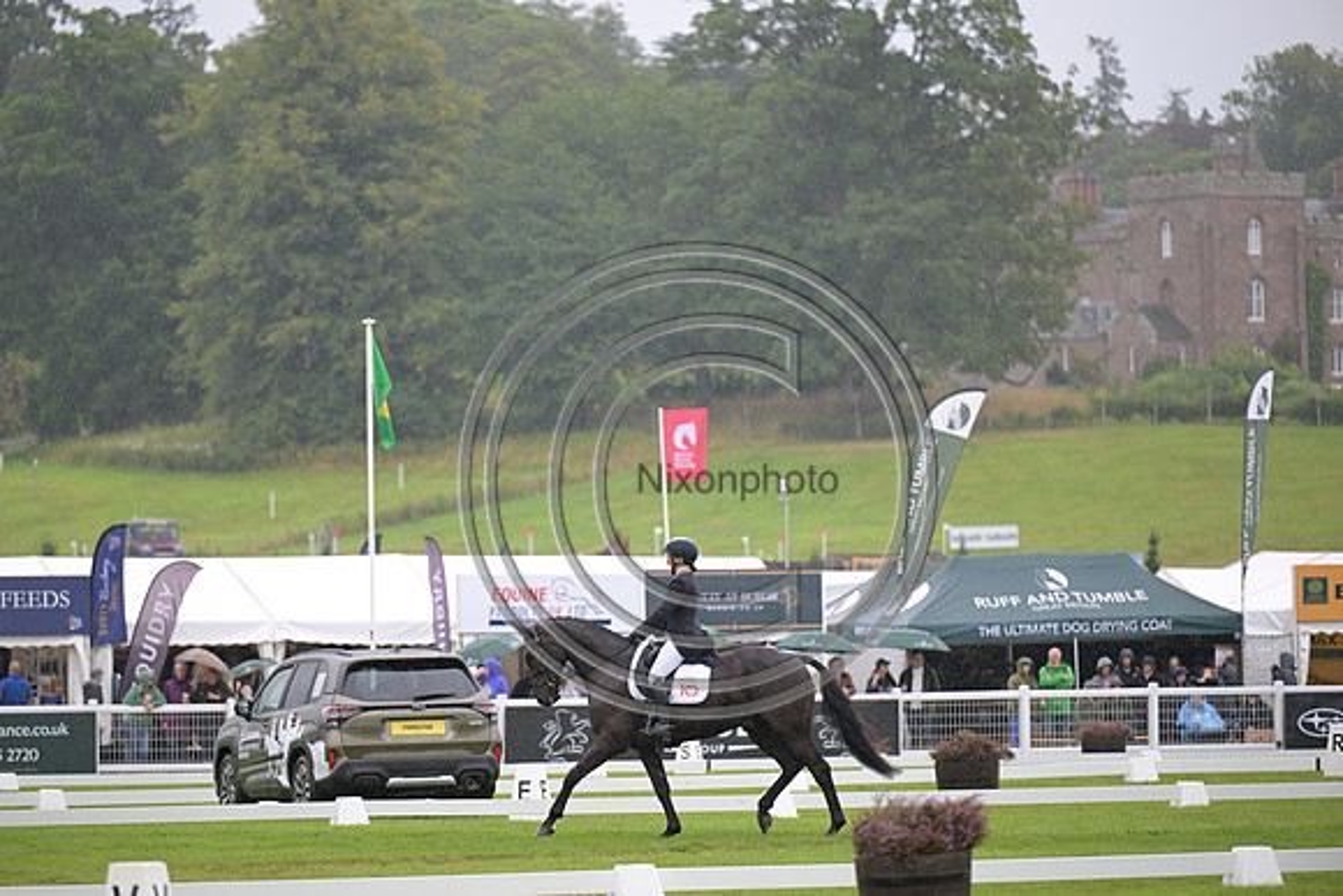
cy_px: 448
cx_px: 672
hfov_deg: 10.3
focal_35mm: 200
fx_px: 7463
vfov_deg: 6.9
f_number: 3.2
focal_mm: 200
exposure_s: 1/1250
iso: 560
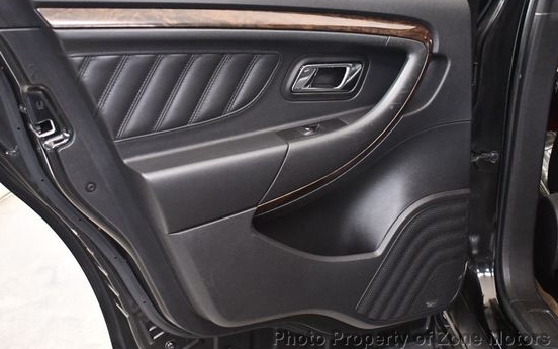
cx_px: 260
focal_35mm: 52
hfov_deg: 38.8
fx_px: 791
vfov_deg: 24.8
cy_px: 141
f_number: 3.8
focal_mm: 22
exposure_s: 1/60
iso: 4500
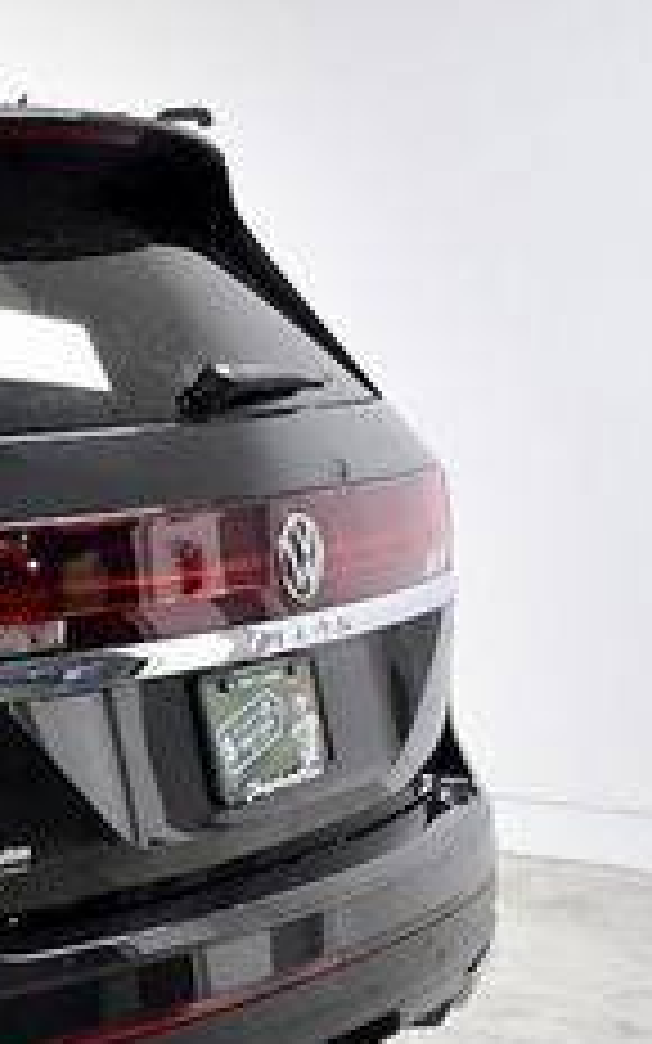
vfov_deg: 22.3
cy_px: 628
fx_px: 2644
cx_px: -692
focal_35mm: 93
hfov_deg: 12.3
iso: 2500
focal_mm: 22
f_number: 4.5
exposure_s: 1/320
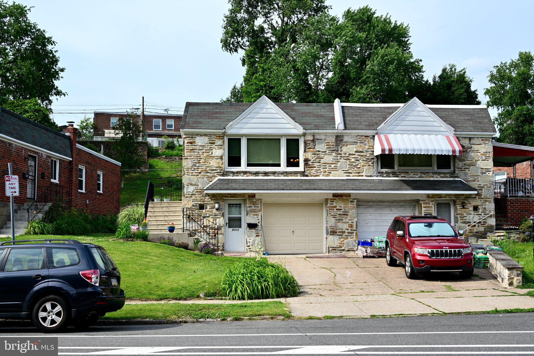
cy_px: 178
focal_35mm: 40
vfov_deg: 33.4
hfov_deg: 48.5
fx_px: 593
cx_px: 267
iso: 100
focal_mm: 40
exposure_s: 1/250
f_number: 8
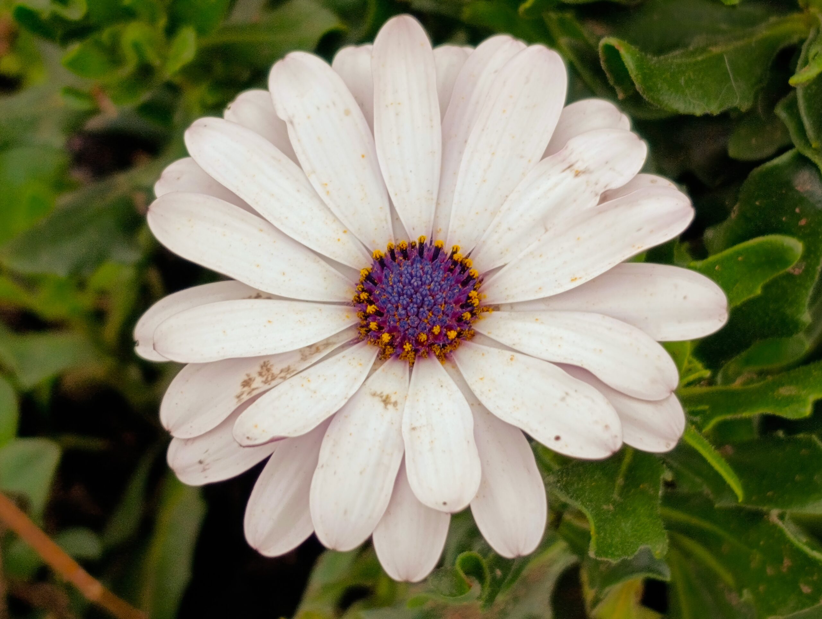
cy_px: 310
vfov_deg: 16.1
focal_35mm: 92
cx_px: 411
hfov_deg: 21.3
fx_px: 2188
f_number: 1.6
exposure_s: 1/298
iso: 50
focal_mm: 6.14
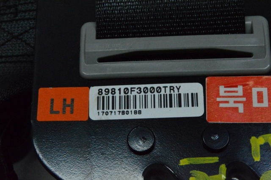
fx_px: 620
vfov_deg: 16.5
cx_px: 136
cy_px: 90
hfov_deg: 24.6
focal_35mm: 82
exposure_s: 1/50
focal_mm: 55
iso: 6400
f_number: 36
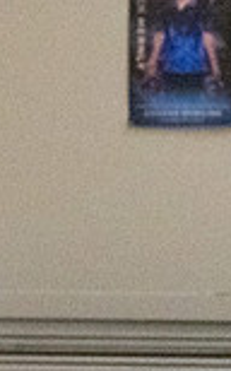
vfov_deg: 5.2
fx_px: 4057
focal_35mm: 402
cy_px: 188
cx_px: 448
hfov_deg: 3.2
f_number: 4
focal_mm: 70
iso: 10000
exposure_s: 1/1250
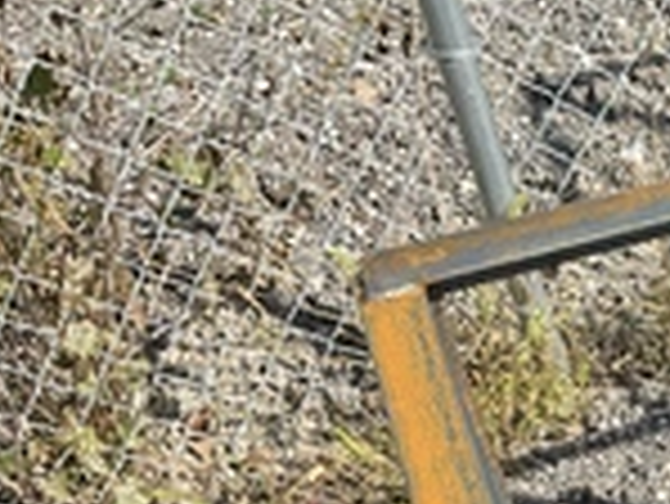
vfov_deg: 17.8
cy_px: 644
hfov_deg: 22.3
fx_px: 1511
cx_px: 877
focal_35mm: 78
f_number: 1.8
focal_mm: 3
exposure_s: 1/804
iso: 25
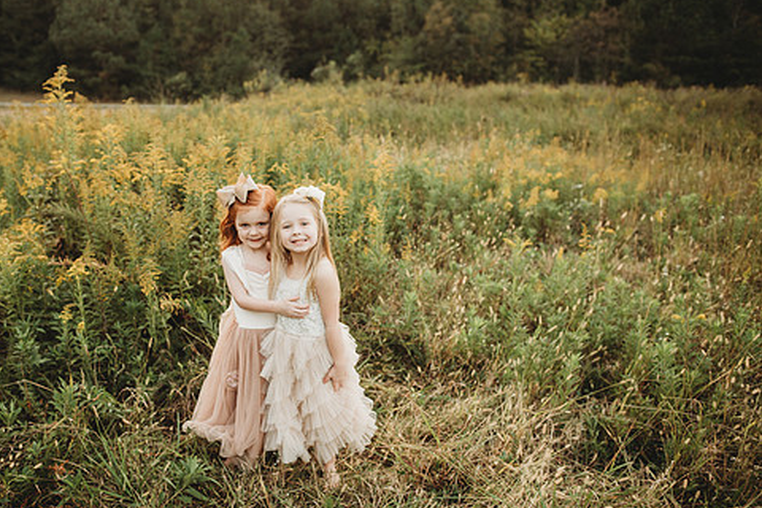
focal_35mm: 29
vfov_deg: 44.9
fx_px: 614
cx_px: 303
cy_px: 272
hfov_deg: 63.1
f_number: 2.5
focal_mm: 24
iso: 250
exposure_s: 1/400
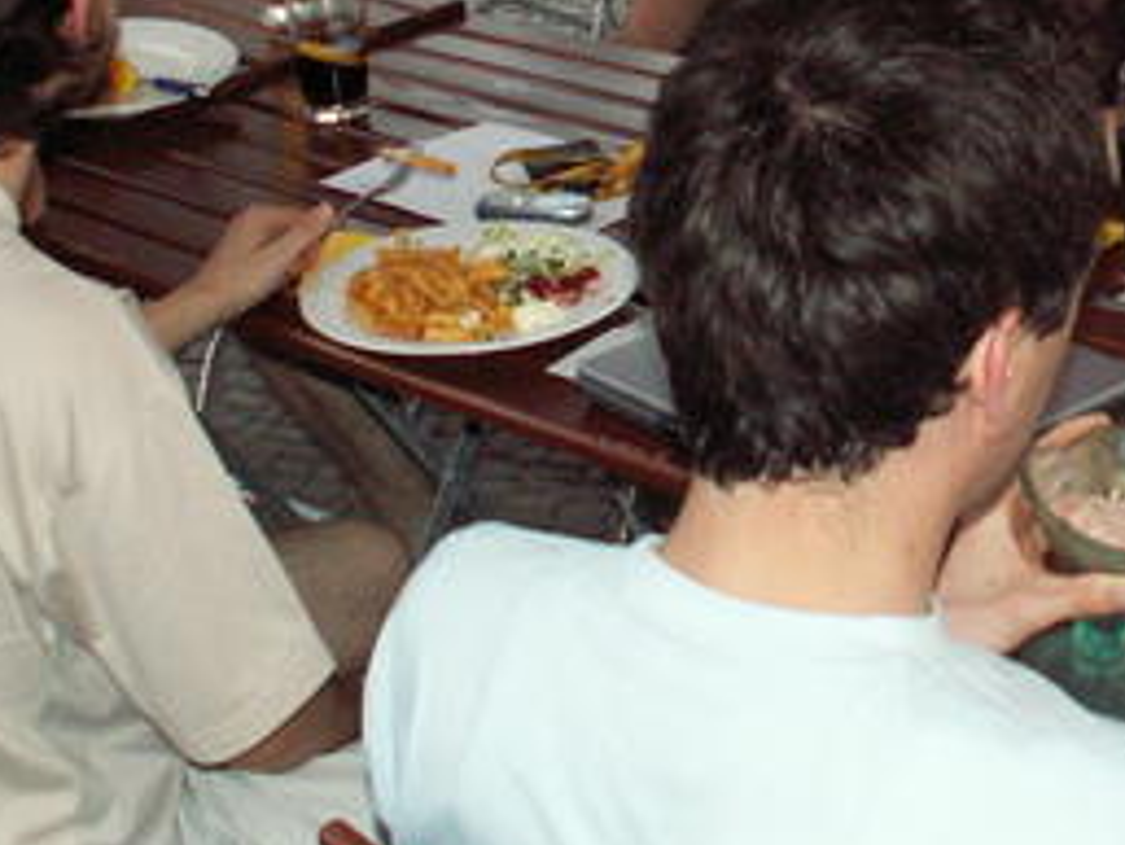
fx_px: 2829
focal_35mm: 87
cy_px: 166
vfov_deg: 16.9
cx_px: 950
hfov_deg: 22.1
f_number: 2.8
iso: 160
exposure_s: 1/40
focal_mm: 5.86
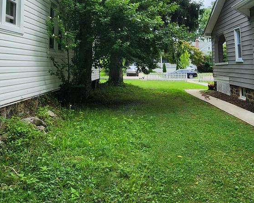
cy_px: 29
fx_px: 248
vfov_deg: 41.8
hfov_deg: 54.2
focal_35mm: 33
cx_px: 123
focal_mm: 2.2
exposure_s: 1/652
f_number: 2.2
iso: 50
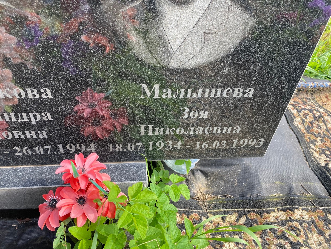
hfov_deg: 67.3
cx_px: 166
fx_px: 249
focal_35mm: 26
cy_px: 124
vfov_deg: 53.1
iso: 32
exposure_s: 1/226
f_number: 1.8
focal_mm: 4.25
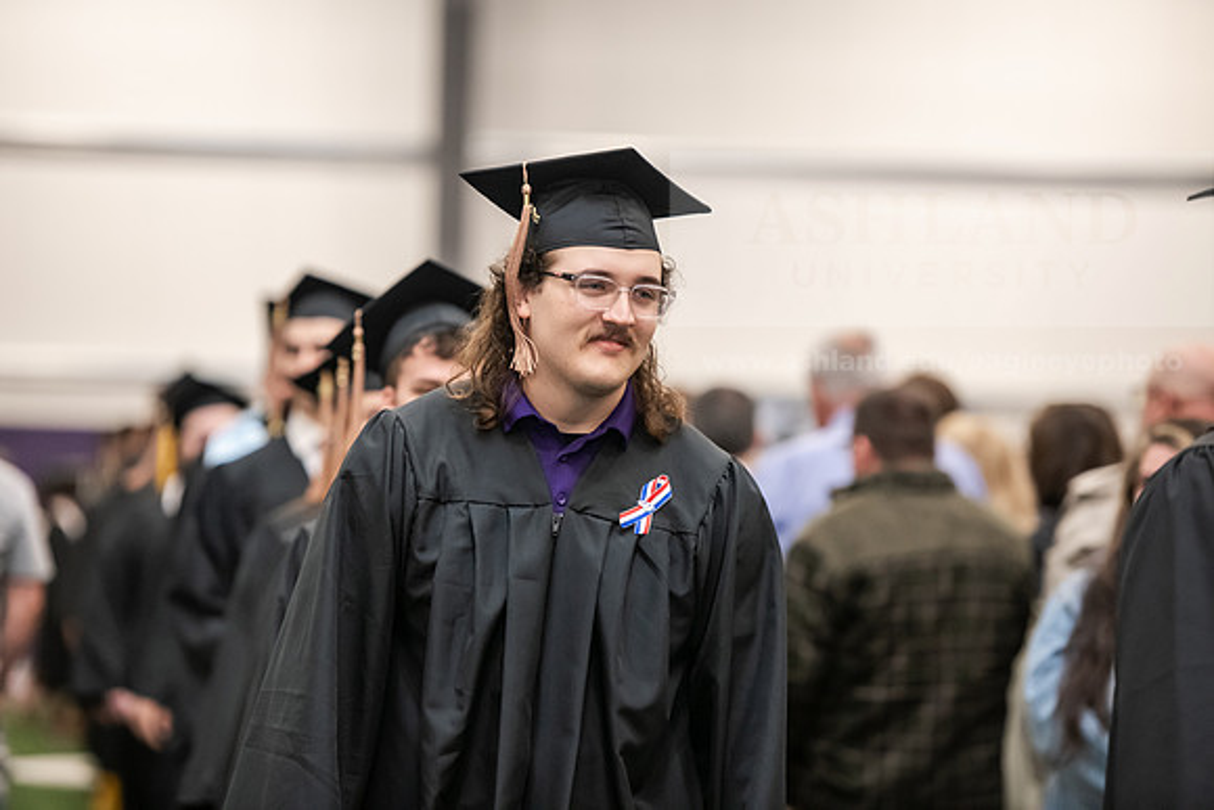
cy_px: 405
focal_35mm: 165
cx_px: 607
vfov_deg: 8.3
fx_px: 5565
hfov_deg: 12.4
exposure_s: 1/200
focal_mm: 165
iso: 2500
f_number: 3.2
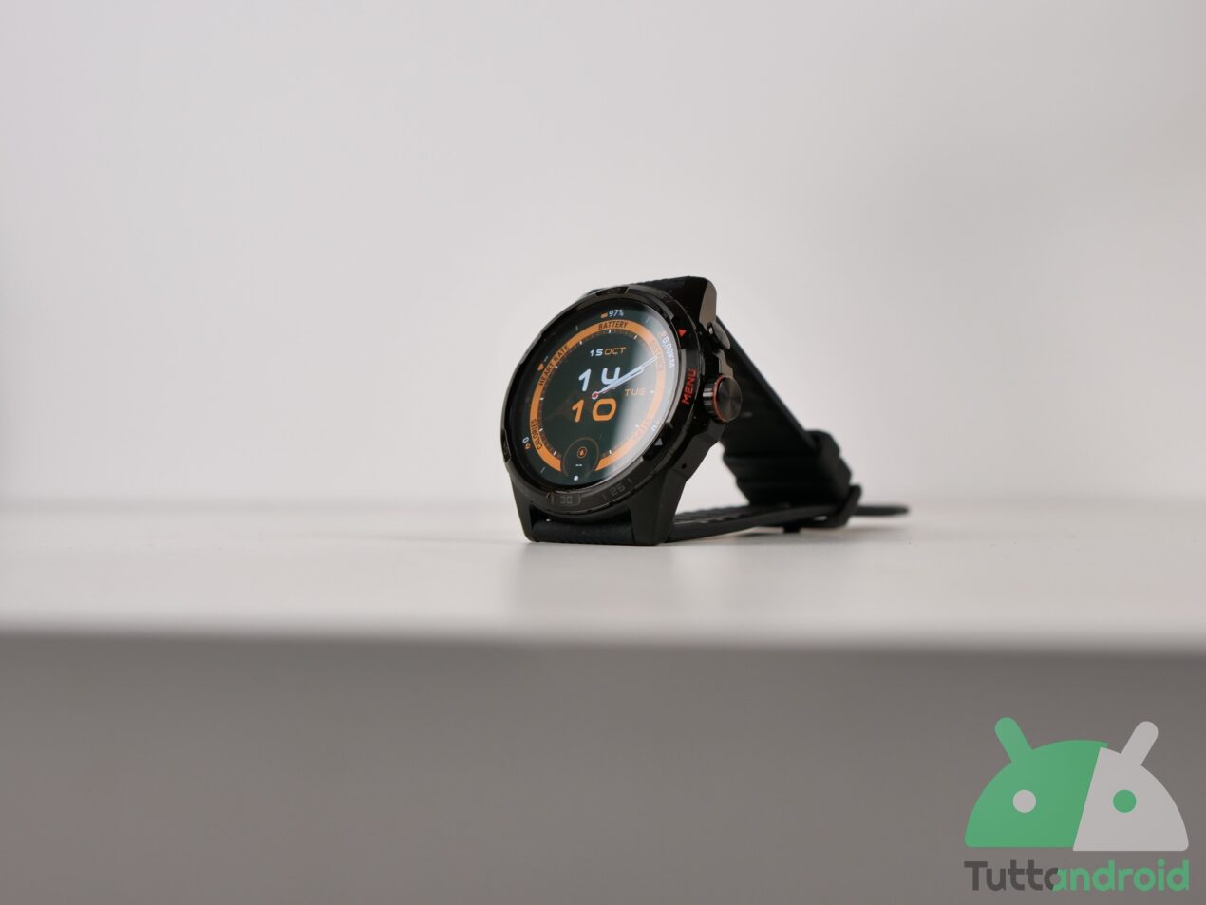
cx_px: 603
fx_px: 1115
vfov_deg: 44.2
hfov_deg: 56.8
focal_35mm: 32
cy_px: 452
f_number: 3.2
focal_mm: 16
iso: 200
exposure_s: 1/100
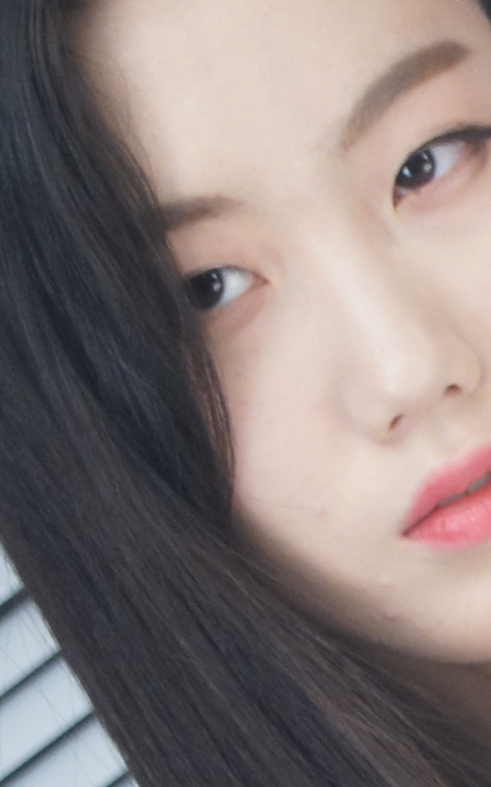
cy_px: 1089
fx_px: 8341
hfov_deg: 3.3
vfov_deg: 5.4
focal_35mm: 389
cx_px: 1209
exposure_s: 1/160
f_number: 5.6
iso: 800
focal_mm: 55
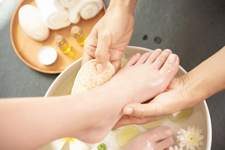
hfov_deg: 33.4
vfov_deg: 22.6
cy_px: 75
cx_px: 112
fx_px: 375
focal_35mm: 60
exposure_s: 1/160
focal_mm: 60
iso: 100
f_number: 5
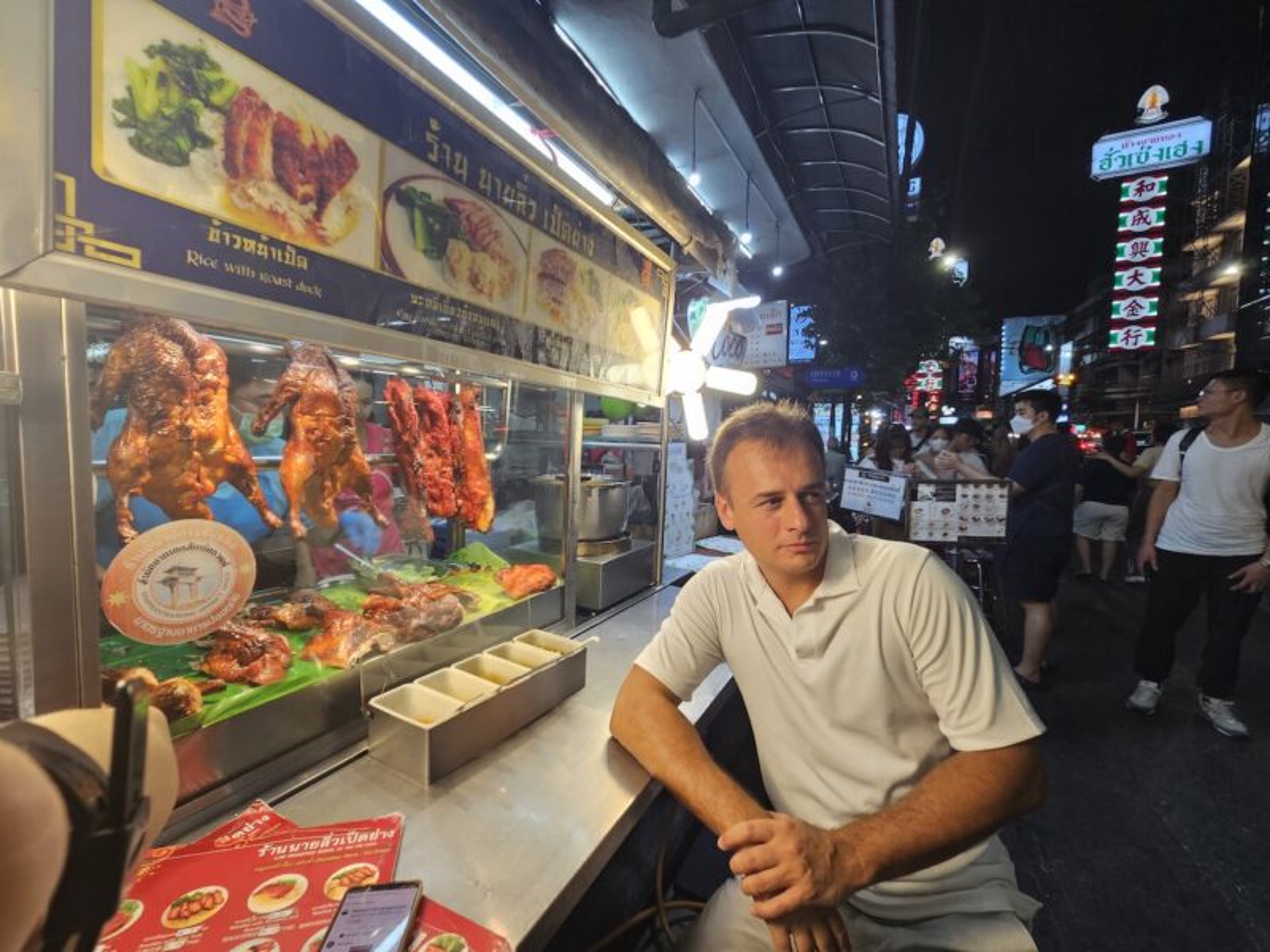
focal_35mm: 13
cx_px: 635
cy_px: 476
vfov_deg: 89.9
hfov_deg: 106.2
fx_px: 477
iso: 50
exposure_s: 1/50
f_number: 2.2
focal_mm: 2.2
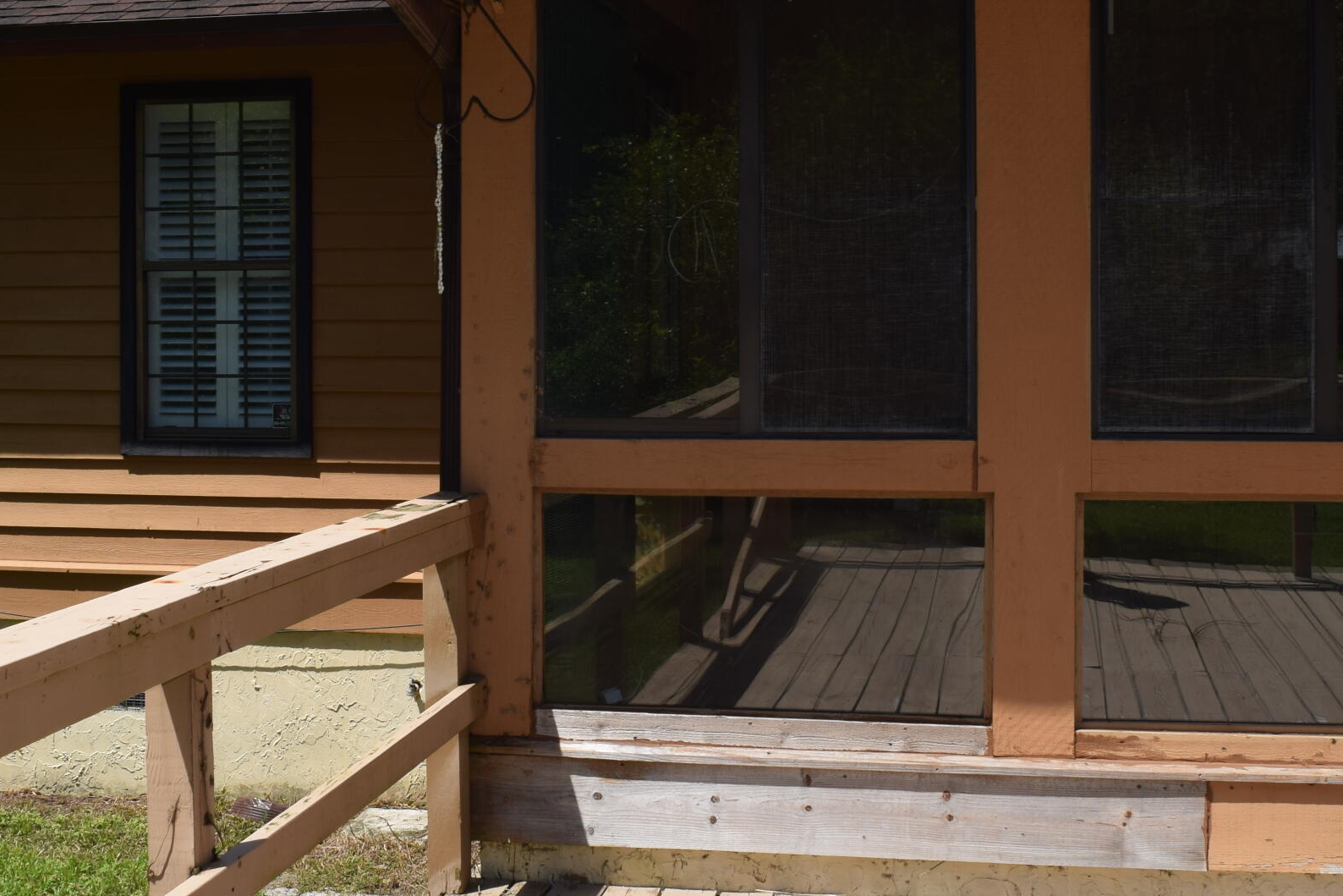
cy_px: 305
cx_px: 677
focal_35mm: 51
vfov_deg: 26.4
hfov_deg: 38.9
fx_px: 1903
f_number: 9
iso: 100
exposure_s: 1/200
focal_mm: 18
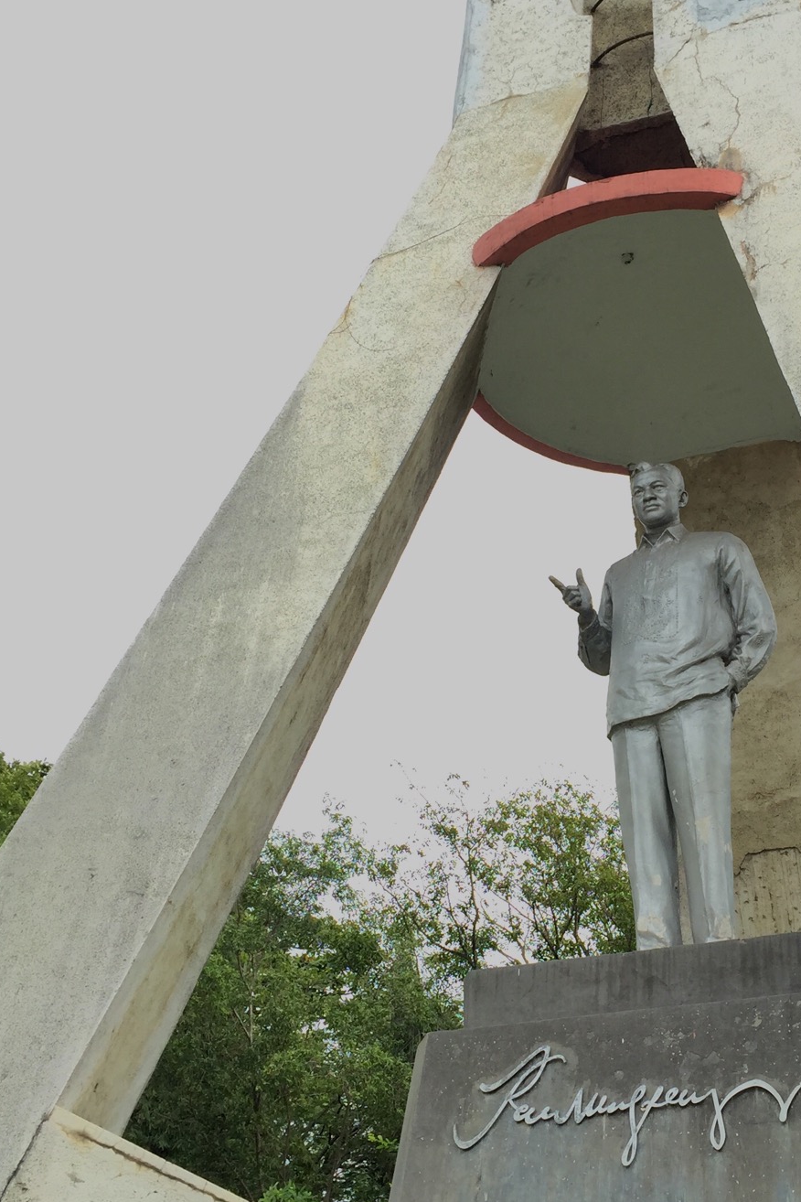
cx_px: 660
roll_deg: +1.9
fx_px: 1569
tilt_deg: +30.4
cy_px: 655
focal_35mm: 47
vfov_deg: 41.9
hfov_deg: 28.0
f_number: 2.2
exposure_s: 1/439
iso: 32
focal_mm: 4.15
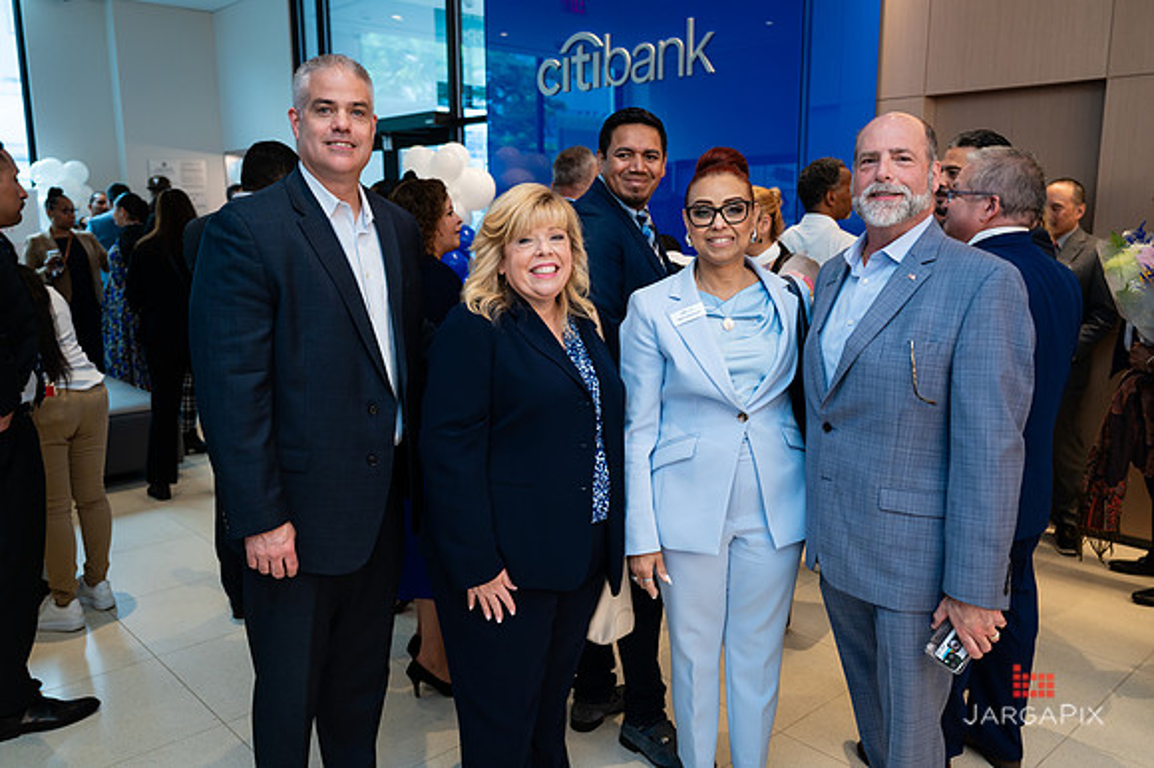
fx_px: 941
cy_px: 384
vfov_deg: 44.4
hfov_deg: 63.0
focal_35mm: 29
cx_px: 577
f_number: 3.2
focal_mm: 28.5
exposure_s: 1/200
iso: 400
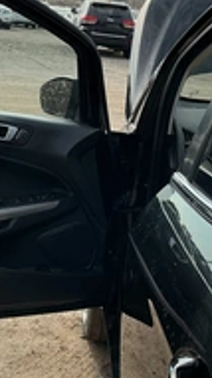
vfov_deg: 32.7
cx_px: 137
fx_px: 642
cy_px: 146
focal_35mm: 64
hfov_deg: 18.7
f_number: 1.8
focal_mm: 3
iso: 25
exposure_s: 1/1490
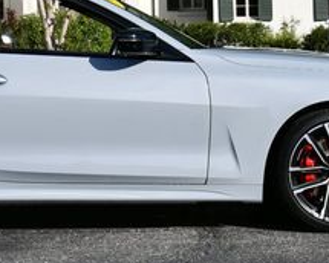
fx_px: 1305
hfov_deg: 14.3
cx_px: 43
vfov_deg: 11.3
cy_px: -49
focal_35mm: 134
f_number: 8
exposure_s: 1/250
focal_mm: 24
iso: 100
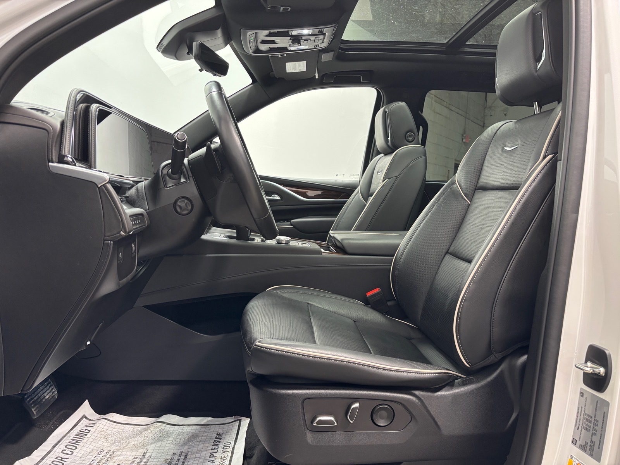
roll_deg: -3.2
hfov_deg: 67.3
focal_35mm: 26
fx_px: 466
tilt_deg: -4.3
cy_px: 232
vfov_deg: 53.1
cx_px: 310
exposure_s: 1/60
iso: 125
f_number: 1.6
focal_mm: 5.96
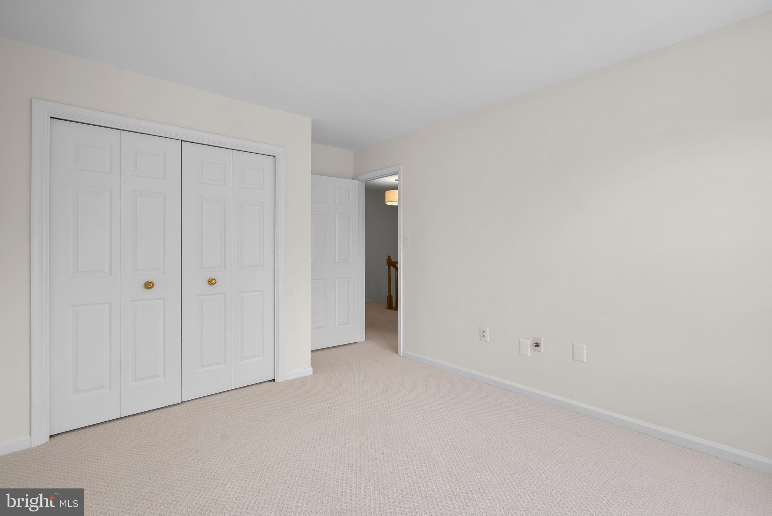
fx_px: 343
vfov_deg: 73.8
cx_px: 386
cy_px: 258
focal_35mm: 16
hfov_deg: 96.7
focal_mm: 16
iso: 200
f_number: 8
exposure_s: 1/25
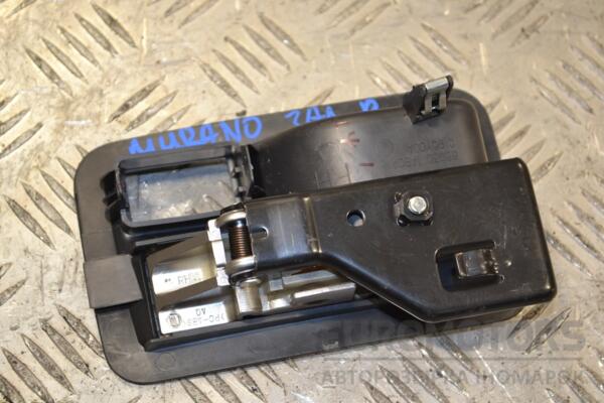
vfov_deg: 16.6
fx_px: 1384
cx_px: 302
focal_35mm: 82
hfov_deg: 24.6
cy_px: 202
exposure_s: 1/60
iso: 400
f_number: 5.6
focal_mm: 55
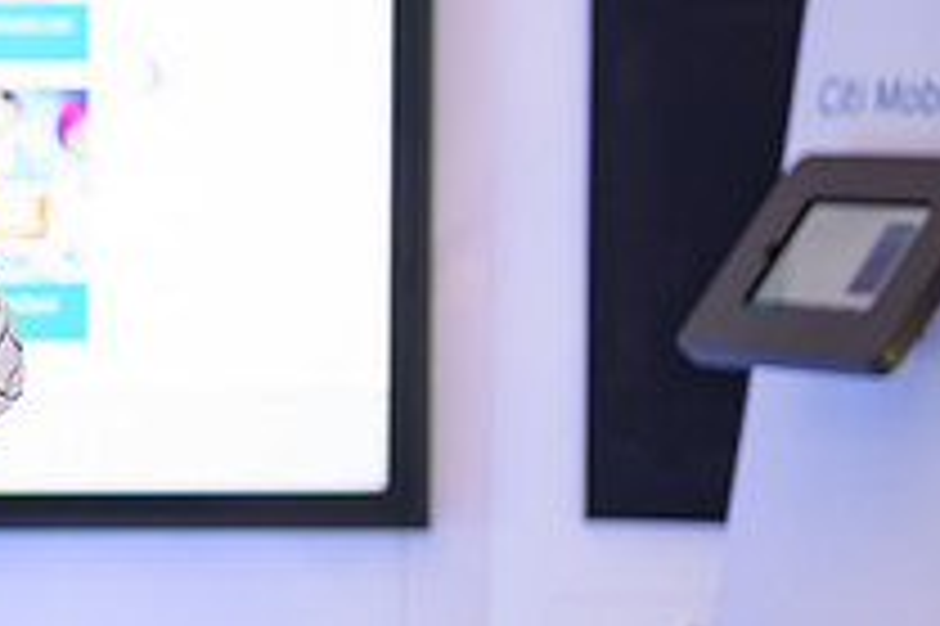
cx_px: -342
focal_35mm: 172
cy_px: 327
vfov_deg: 8.0
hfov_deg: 11.6
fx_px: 4487
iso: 800
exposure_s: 1/125
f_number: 3.2
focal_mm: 62
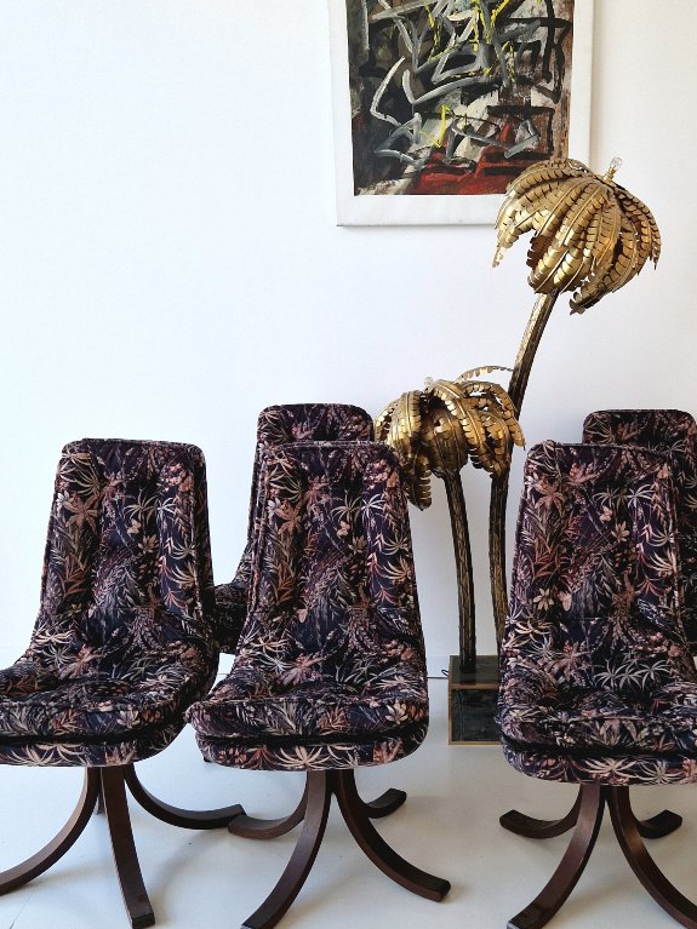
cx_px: 478
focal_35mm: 36
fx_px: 967
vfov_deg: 51.3
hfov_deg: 39.1
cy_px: 517
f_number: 1.8
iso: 50
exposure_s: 1/263
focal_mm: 5.4
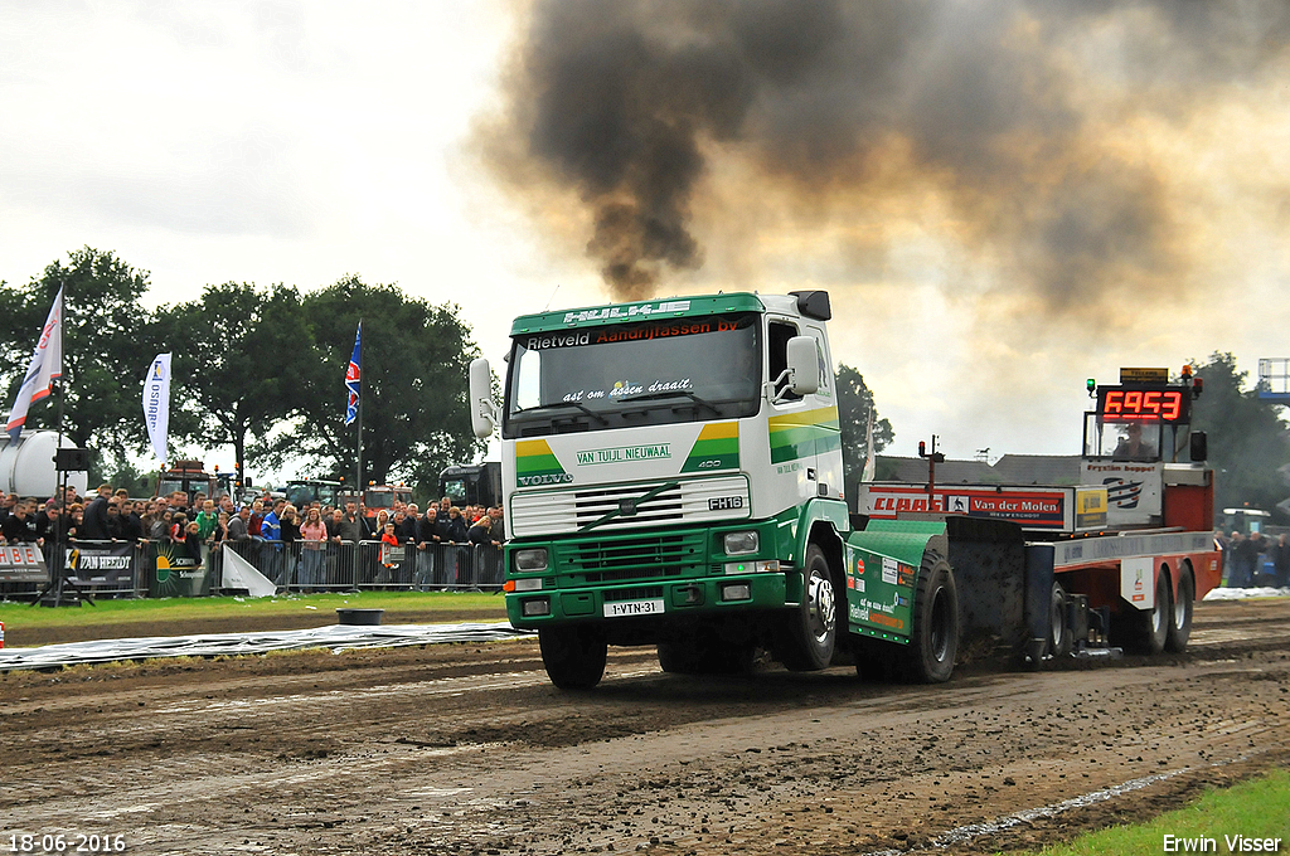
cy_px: 428
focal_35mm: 98
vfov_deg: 14.0
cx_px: 645
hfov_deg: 20.9
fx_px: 3489
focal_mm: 65
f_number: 5.3
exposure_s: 1/1000
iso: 800
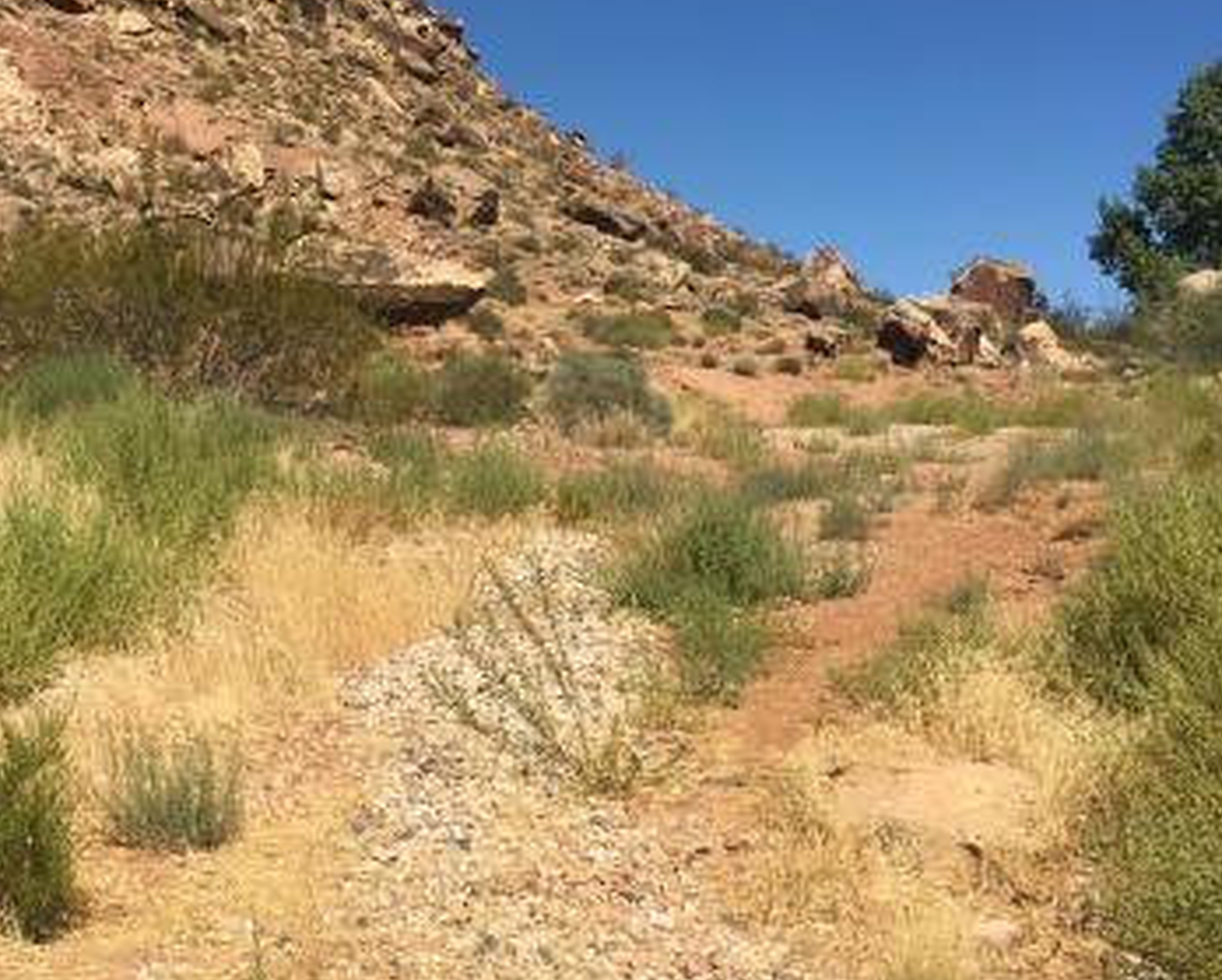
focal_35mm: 52
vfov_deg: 29.2
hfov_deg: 35.7
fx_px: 1882
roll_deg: +0.7
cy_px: 457
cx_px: 446
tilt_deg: +4.8
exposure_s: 1/2331
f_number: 2.2
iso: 25
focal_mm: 4.15
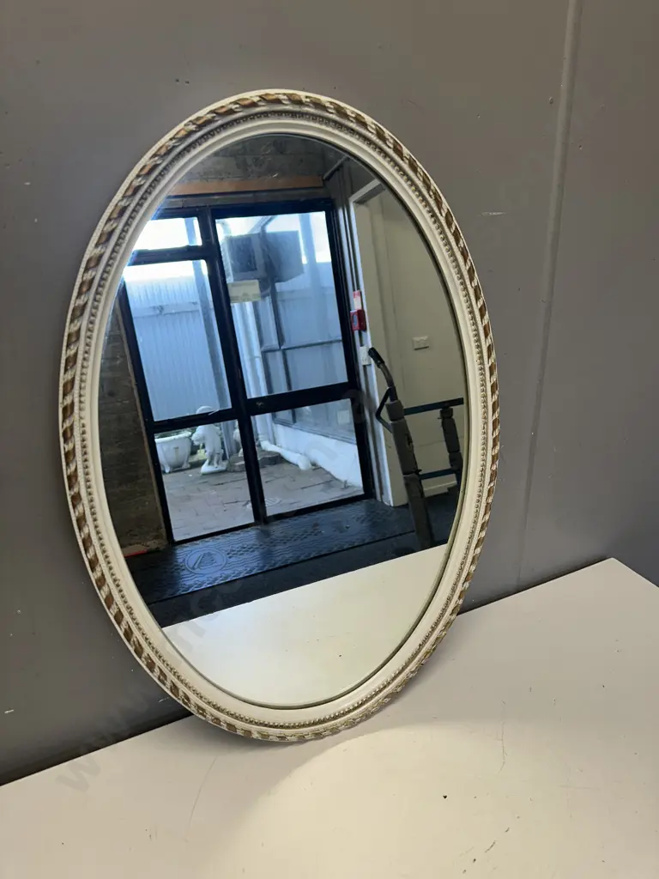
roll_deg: +1.8
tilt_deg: -23.9
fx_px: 609
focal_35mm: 24
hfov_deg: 56.8
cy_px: 440
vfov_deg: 71.6
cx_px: 330
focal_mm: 6.86
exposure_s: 1/100
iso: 64
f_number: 1.78
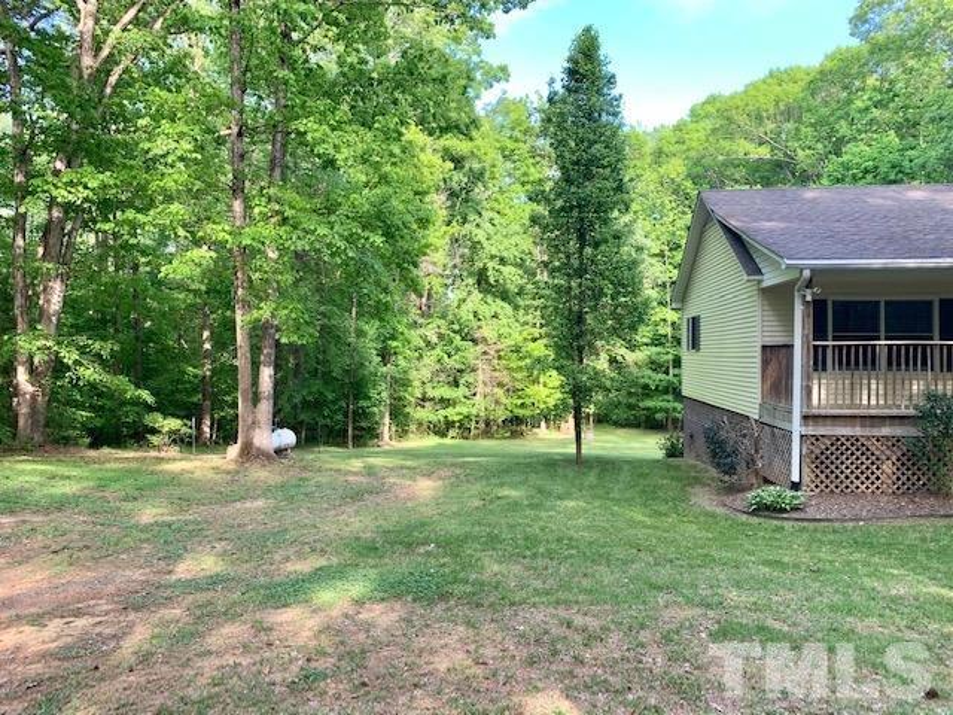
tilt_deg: -0.5
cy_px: 358
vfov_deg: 53.1
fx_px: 716
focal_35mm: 26
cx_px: 476
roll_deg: -0.2
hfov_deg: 67.3
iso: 40
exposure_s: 1/122
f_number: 1.8
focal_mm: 4.25
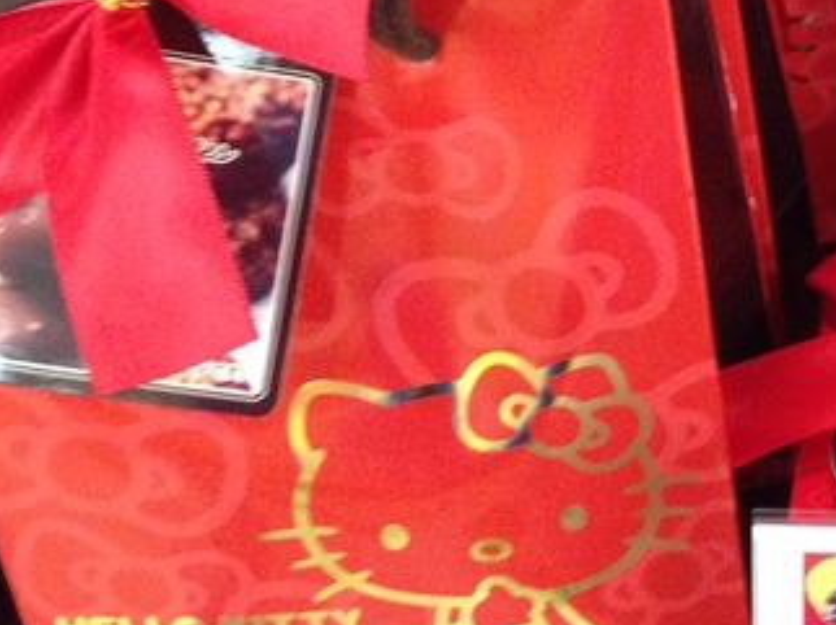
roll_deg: +0.2
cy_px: -73
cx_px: 1241
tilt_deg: -33.3
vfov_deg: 13.8
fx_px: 2534
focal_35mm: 105
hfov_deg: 17.0
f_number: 2.4
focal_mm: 4.12
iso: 250
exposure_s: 1/20
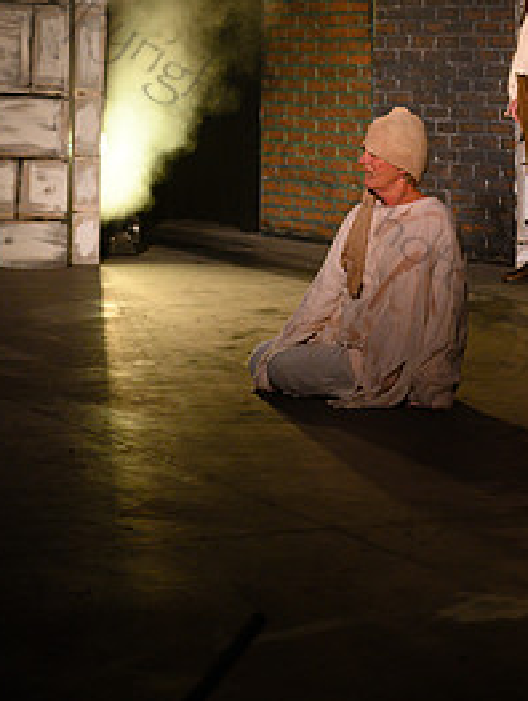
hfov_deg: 12.9
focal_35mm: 115
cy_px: 189
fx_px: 2333
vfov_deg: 17.0
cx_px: 341
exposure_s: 1/160
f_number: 3.5
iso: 1250
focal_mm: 70
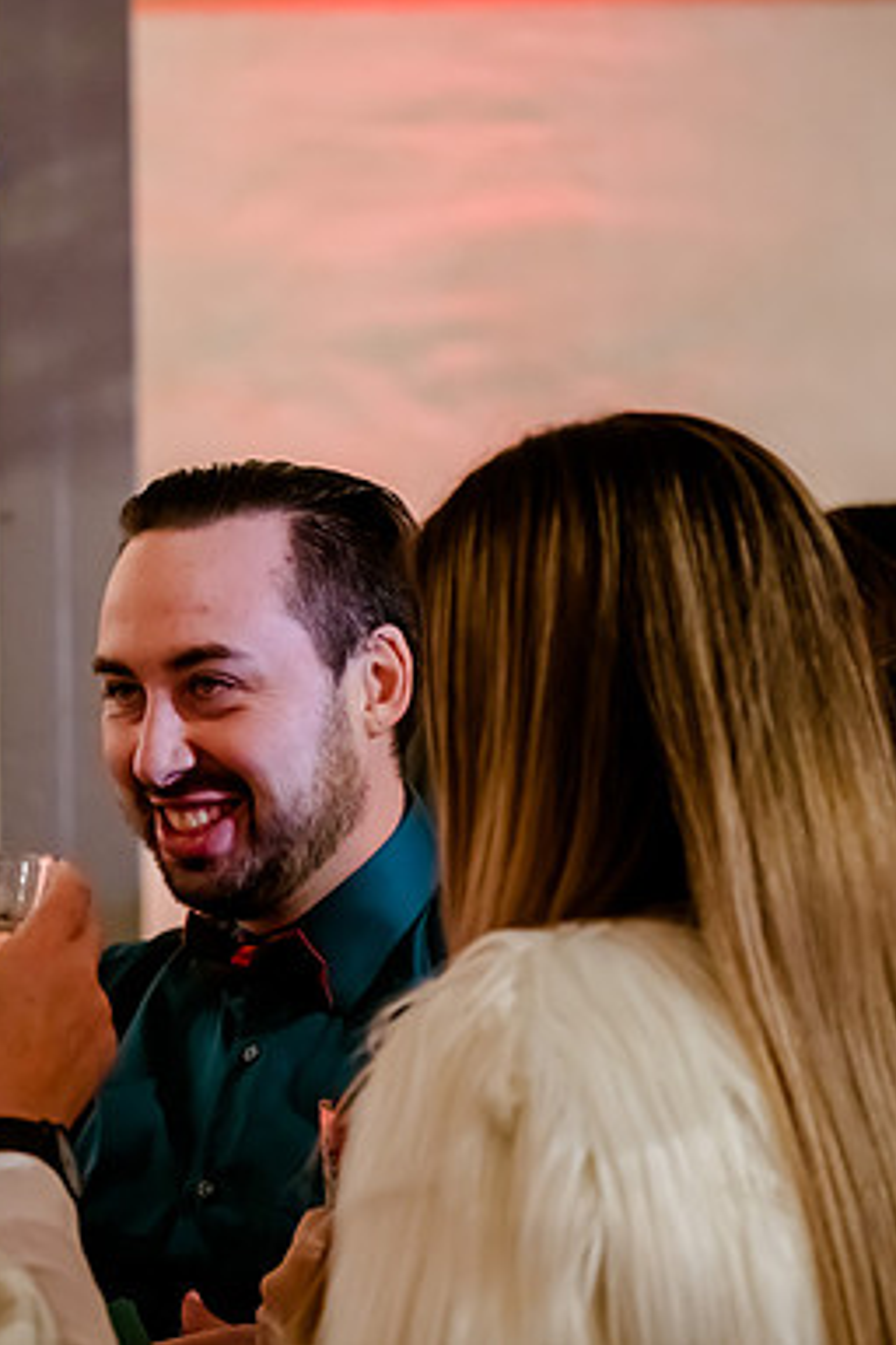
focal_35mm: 104
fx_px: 3882
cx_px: 129
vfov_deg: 19.6
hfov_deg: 13.1
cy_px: 670
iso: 5000
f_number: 2.8
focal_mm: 66
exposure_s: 1/125
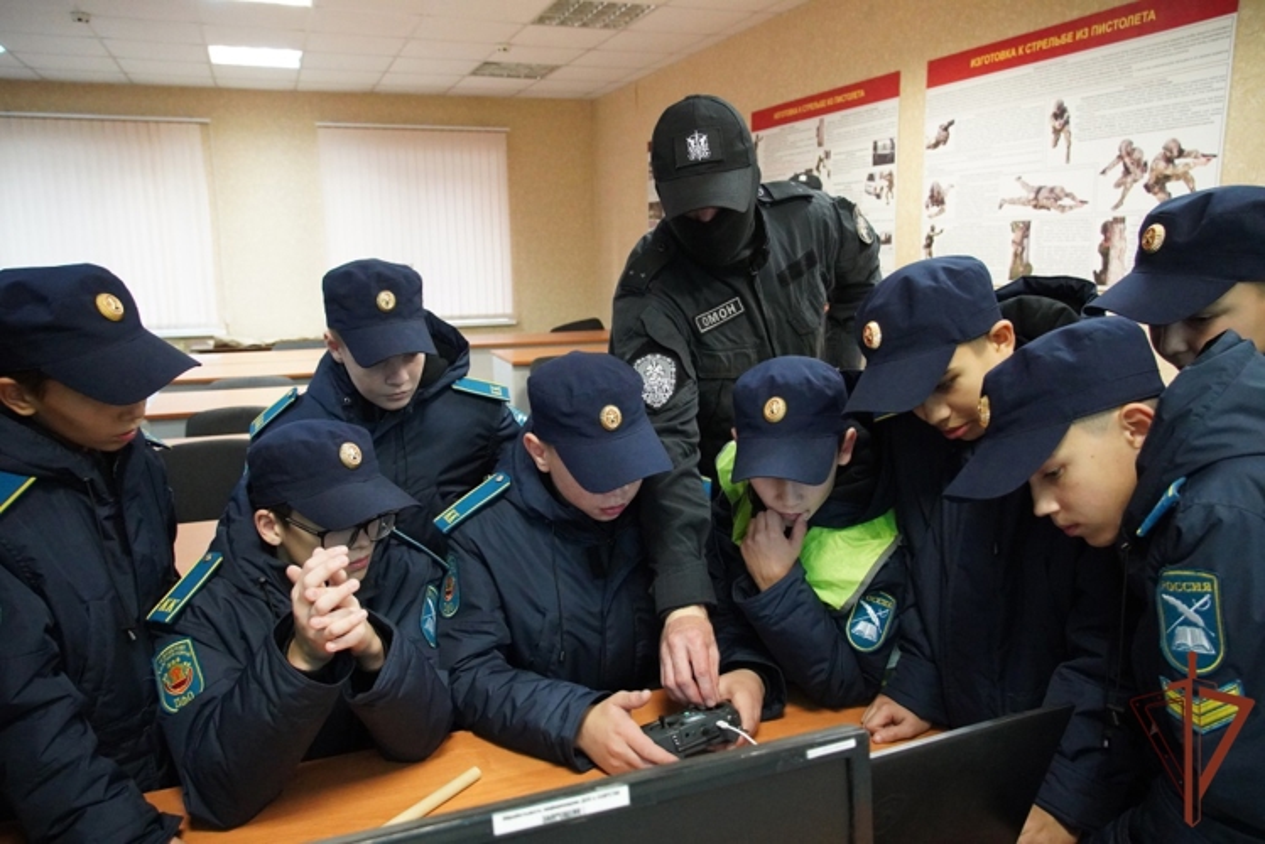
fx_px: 949
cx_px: 632
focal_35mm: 27
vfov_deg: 48.0
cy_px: 422
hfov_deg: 67.4
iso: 6400
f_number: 3.5
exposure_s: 1/160
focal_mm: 18
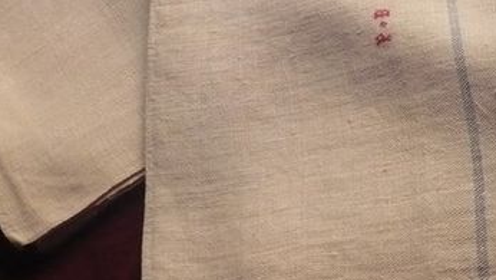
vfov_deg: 15.6
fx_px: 1013
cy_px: 66
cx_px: 225
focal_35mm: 77
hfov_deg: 27.5
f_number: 2.8
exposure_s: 1/400
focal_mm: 5.8
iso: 400
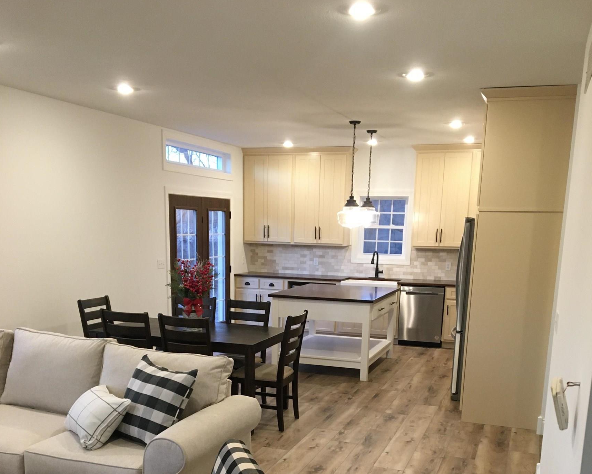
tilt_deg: -13.7
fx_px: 666
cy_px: 378
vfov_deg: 37.8
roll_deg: -0.7
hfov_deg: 47.9
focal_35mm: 38
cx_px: 294
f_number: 2.2
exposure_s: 1/30
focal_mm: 4.15
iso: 125
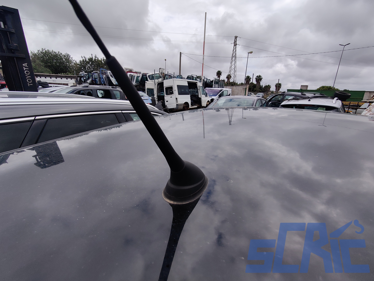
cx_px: 187
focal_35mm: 13
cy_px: 140
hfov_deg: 106.2
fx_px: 140
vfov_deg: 89.9
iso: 100
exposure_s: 1/1814
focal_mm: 2.25
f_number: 2.2
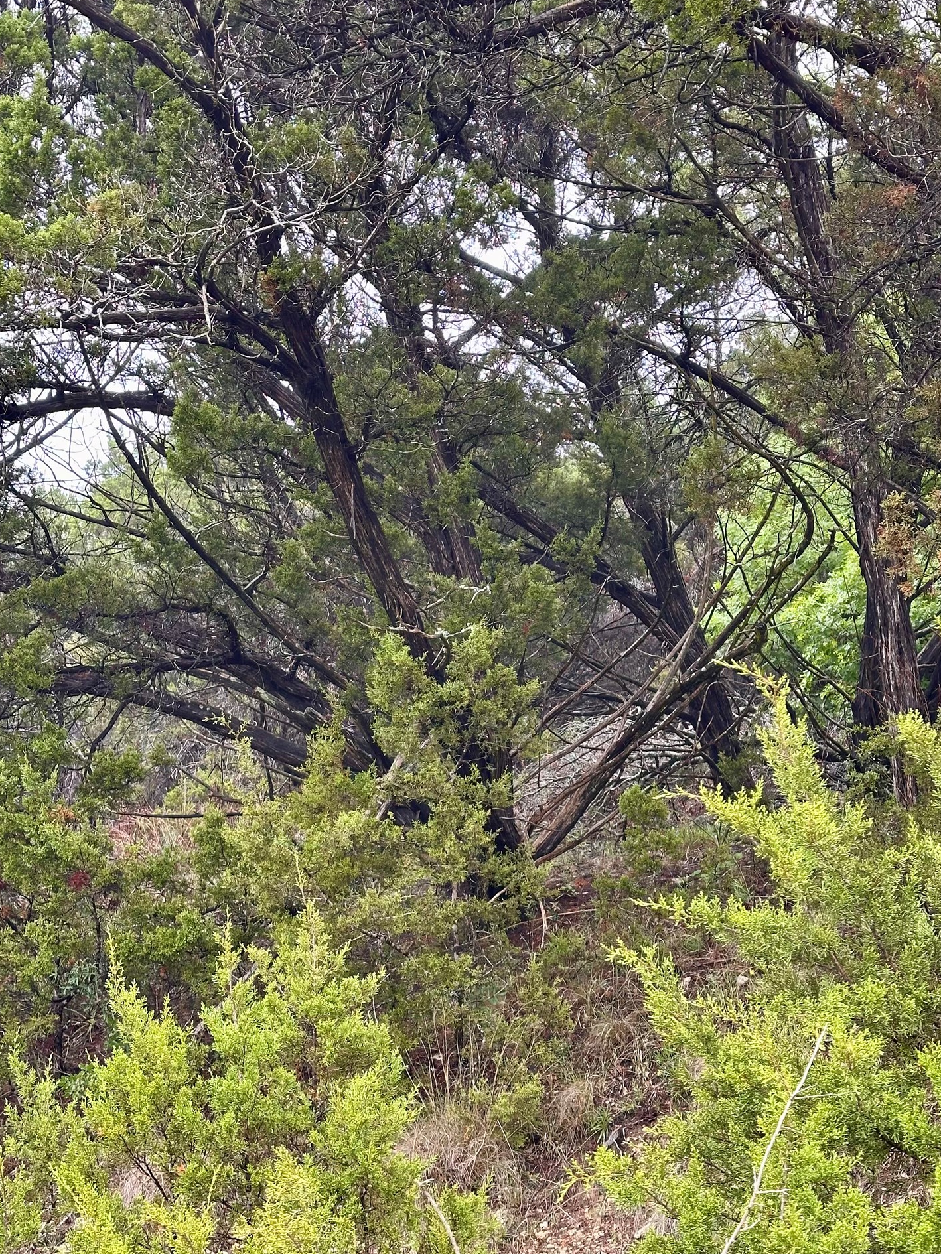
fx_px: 1884
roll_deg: +0.2
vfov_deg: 36.8
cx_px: 500
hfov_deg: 28.0
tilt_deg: +14.8
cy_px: 660
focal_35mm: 52
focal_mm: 6.86
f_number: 1.78
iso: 64
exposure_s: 1/281
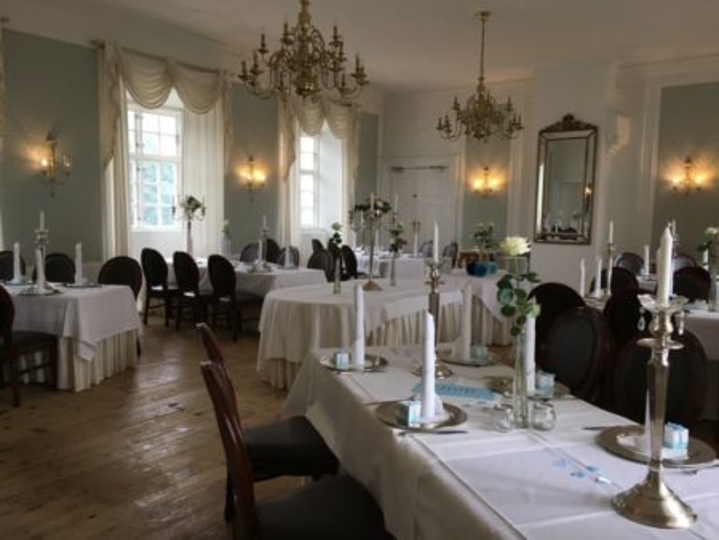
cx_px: 360
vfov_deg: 48.3
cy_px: 270
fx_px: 603
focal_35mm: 29
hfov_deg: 61.6
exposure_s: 1/33
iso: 40
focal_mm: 4.15
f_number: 2.2
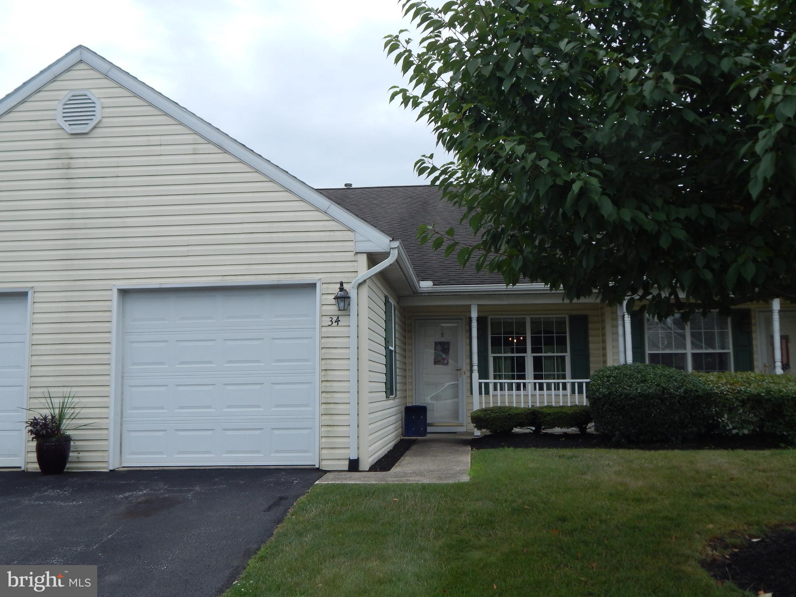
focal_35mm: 35
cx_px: 398
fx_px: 805
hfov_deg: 52.6
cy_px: 298
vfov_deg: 40.7
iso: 125
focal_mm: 6.1
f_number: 3.3
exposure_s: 1/1500
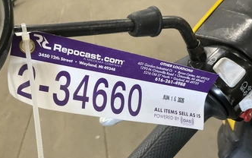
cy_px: 95
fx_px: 254
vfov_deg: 34.4
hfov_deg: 52.7
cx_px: 123
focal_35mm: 37
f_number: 1.8
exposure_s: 1/60
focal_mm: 3
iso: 200
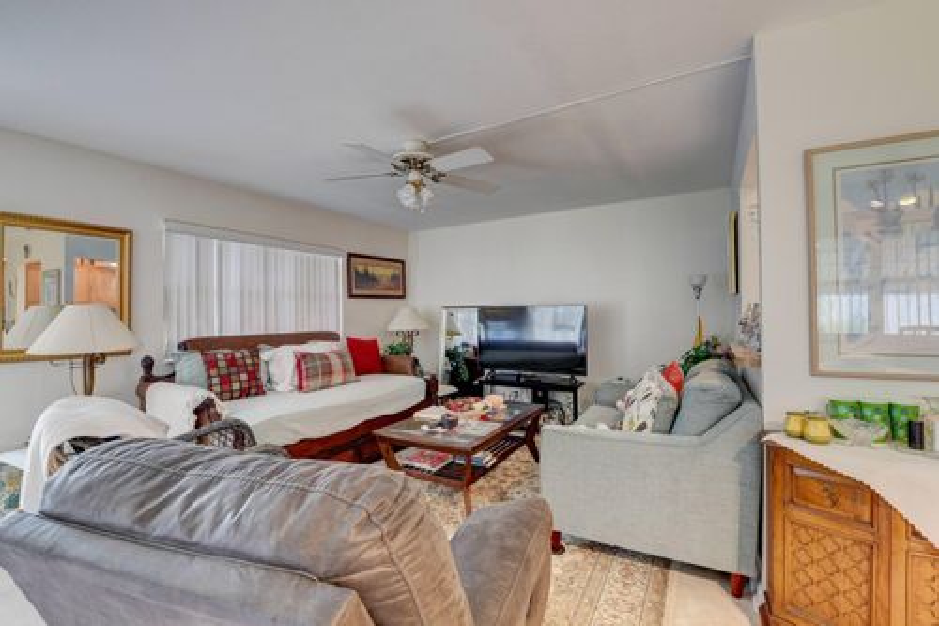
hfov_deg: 100.4
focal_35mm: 15
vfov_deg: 77.3
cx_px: 470
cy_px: 313
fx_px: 391
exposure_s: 1/5
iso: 640
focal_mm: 10
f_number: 8
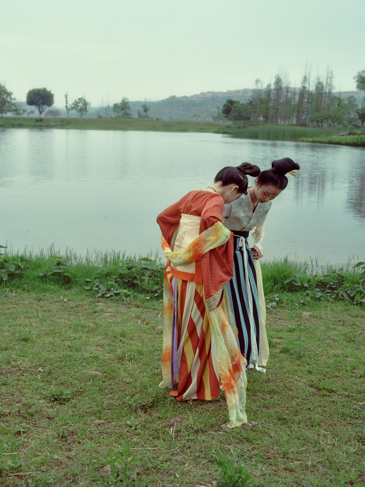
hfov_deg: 36.0
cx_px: 182
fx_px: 562
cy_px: 244
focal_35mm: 40
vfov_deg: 46.8
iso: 500
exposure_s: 1/320
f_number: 4.5
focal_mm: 50
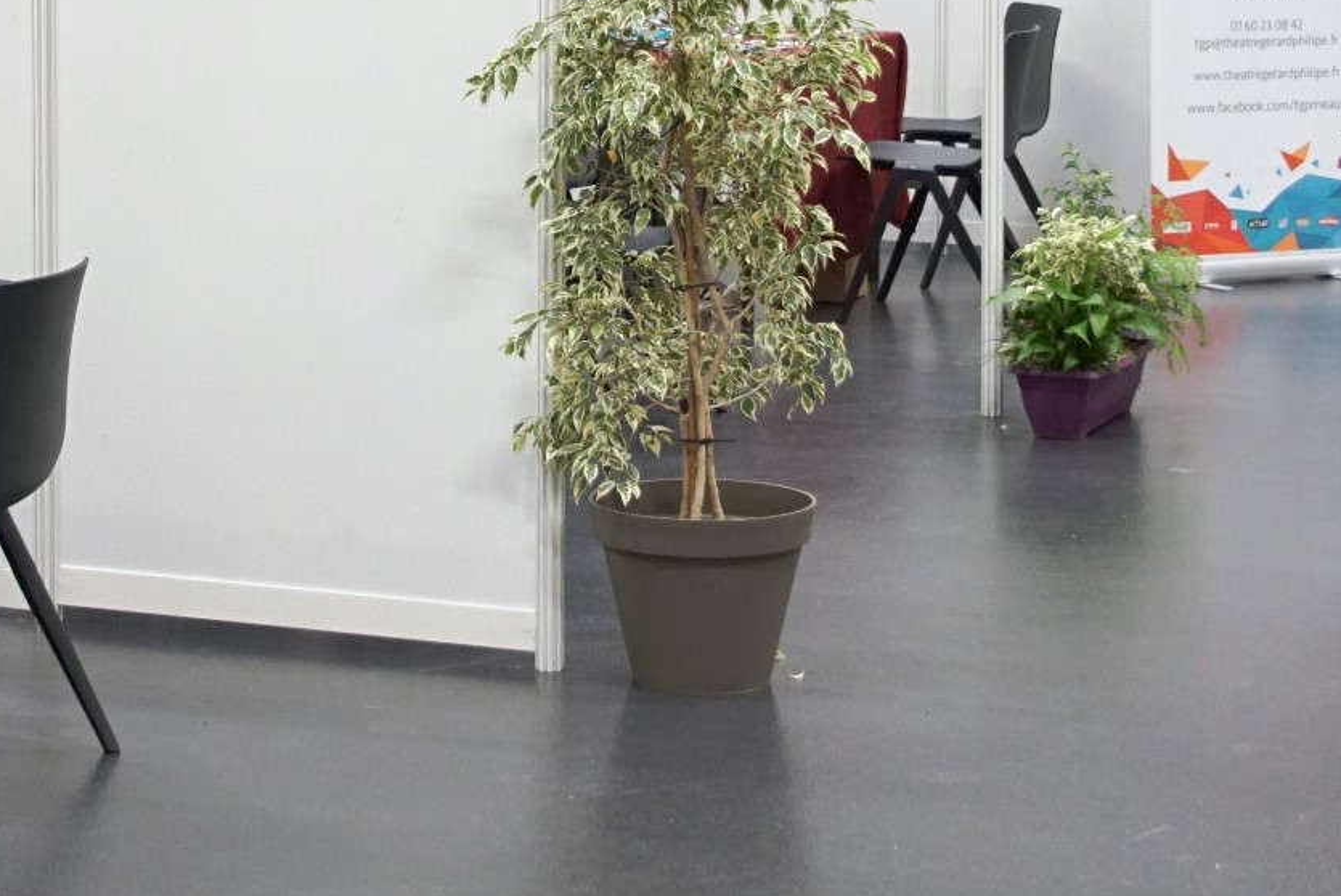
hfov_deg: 19.7
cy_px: -69
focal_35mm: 103
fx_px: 3839
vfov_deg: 13.1
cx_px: 393
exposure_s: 1/80
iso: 1250
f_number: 4
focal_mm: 28
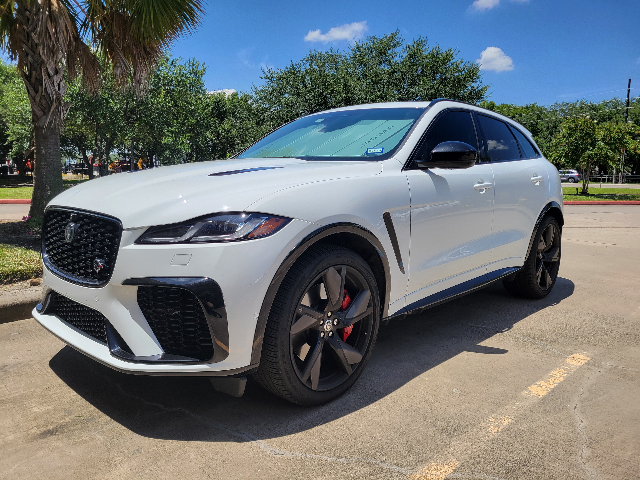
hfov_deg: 67.3
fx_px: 481
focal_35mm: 26
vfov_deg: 53.1
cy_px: 240
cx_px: 320
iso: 40
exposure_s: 1/2621
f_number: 1.8
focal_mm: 5.4
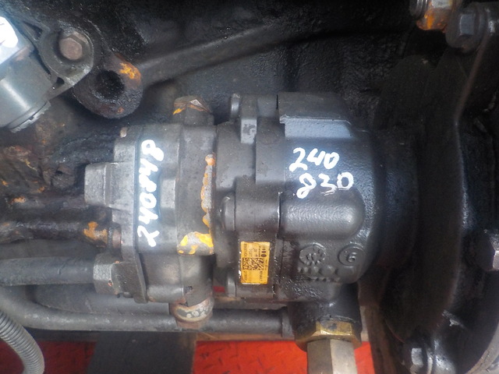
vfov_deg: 46.8
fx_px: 432
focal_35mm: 30
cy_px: 187
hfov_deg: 60.0
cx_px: 250
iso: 400
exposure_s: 1/15
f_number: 3.3
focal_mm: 4.1
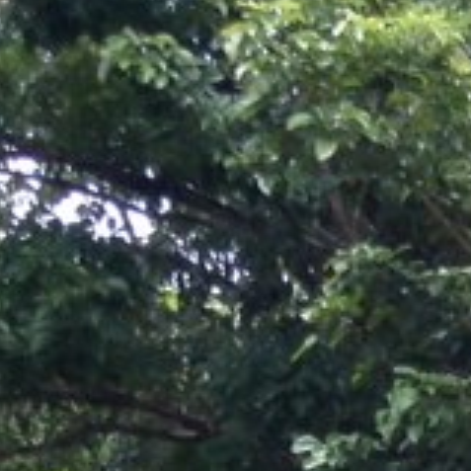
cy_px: 1280
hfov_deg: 6.8
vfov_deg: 6.8
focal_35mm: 238
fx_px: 3664
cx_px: 1253
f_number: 2.4
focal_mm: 3.3
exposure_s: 1/290
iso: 32
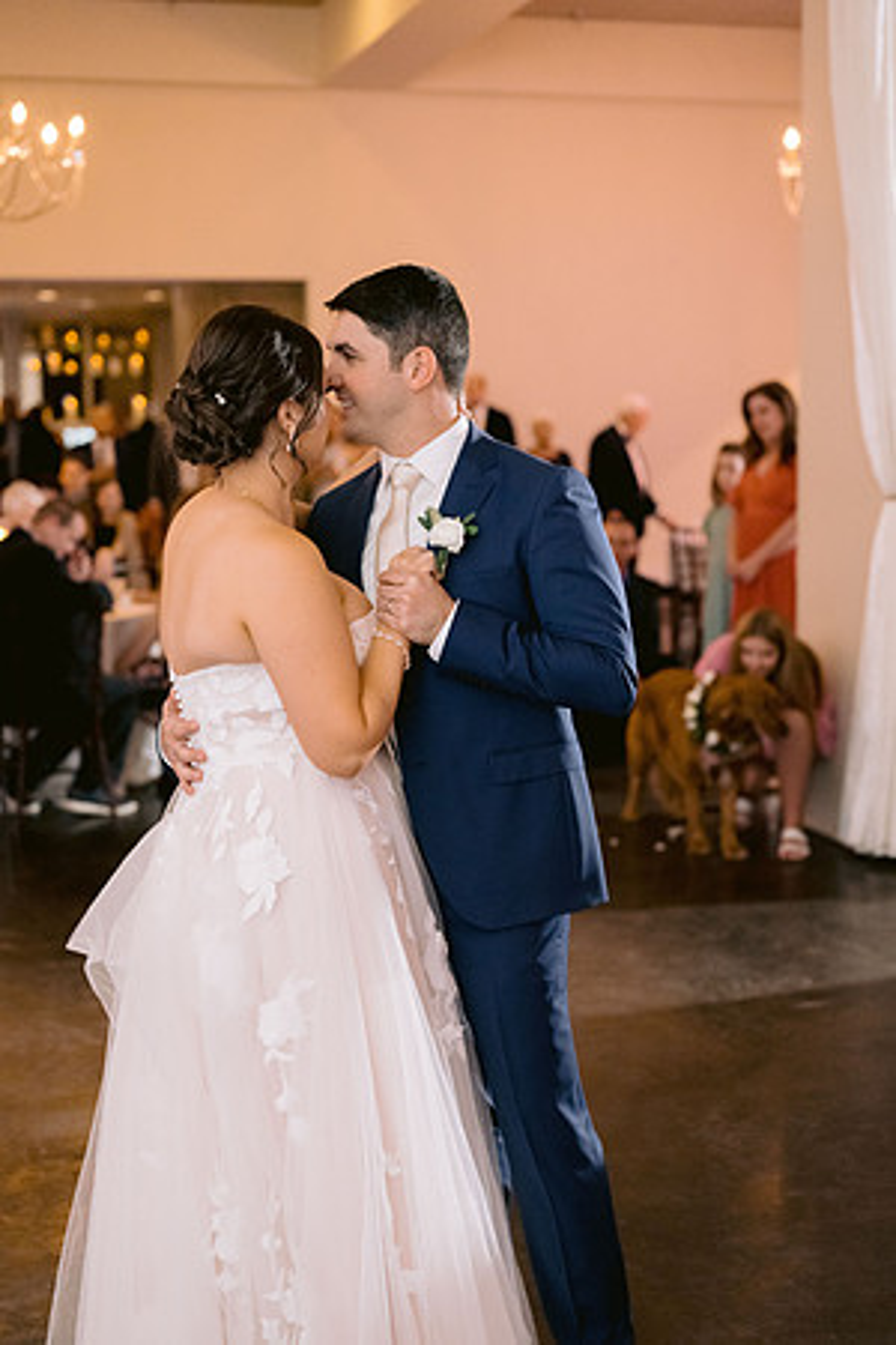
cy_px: 672
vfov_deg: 39.6
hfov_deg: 27.0
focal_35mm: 50
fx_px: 1867
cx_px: 448
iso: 3200
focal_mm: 50
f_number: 2.5
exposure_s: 1/160
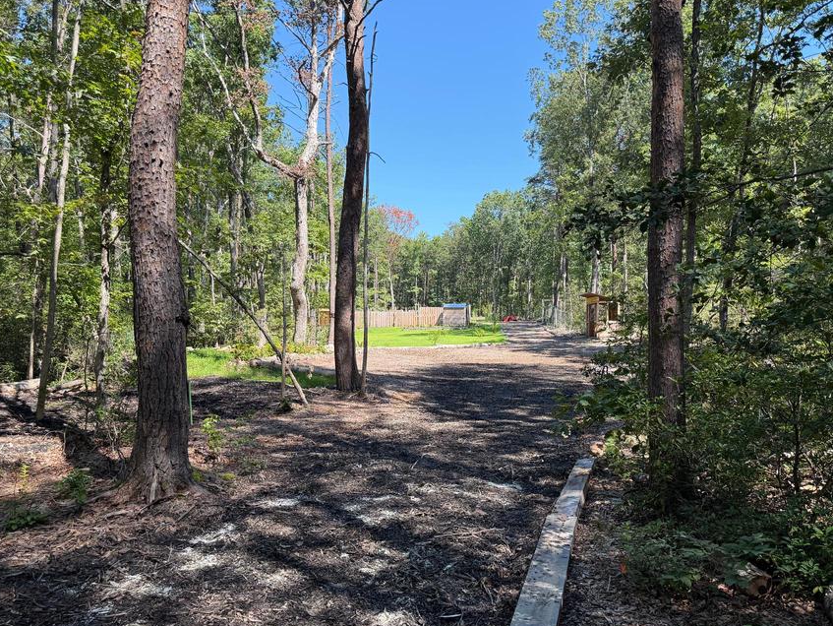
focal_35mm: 29
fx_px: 698
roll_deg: -1.2
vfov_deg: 48.3
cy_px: 325
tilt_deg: +2.6
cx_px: 425
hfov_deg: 61.6
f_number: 1.78
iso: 100
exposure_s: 1/1314
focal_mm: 6.76
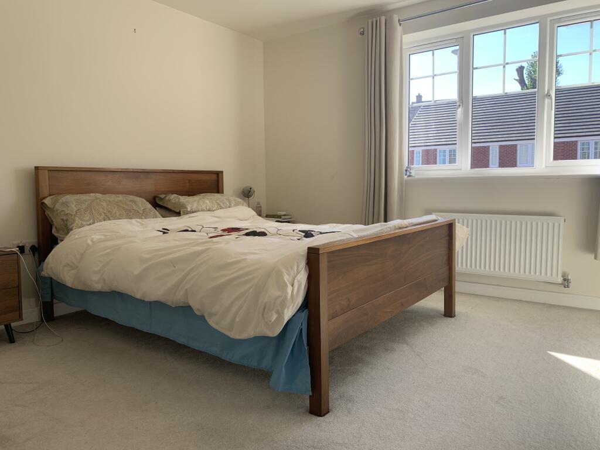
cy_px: 225
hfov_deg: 67.3
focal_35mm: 26
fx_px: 451
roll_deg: +0.2
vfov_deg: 53.1
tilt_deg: -6.7
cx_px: 300
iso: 25
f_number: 1.8
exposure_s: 1/173
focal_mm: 4.25
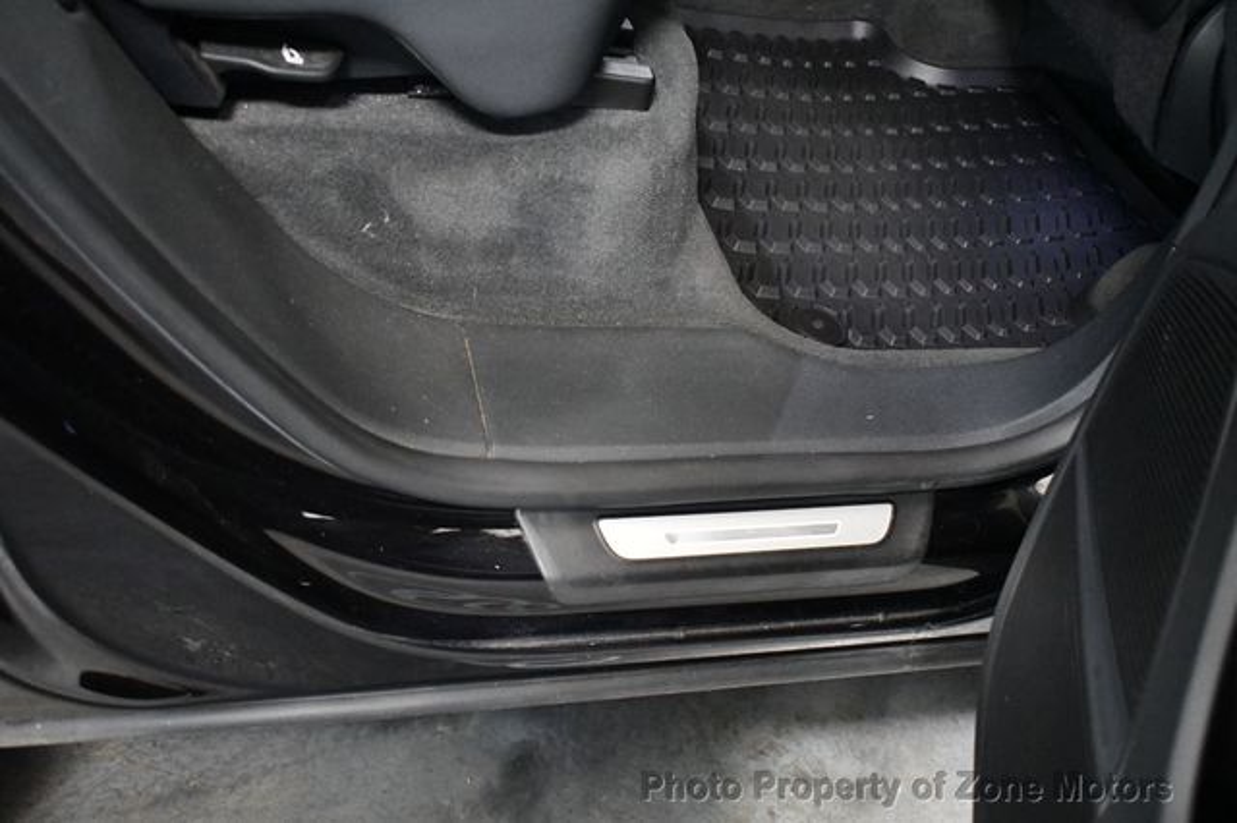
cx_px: 618
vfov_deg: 33.4
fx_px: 1374
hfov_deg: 48.5
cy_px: 412
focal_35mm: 40
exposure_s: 1/60
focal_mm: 27
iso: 7200
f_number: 4
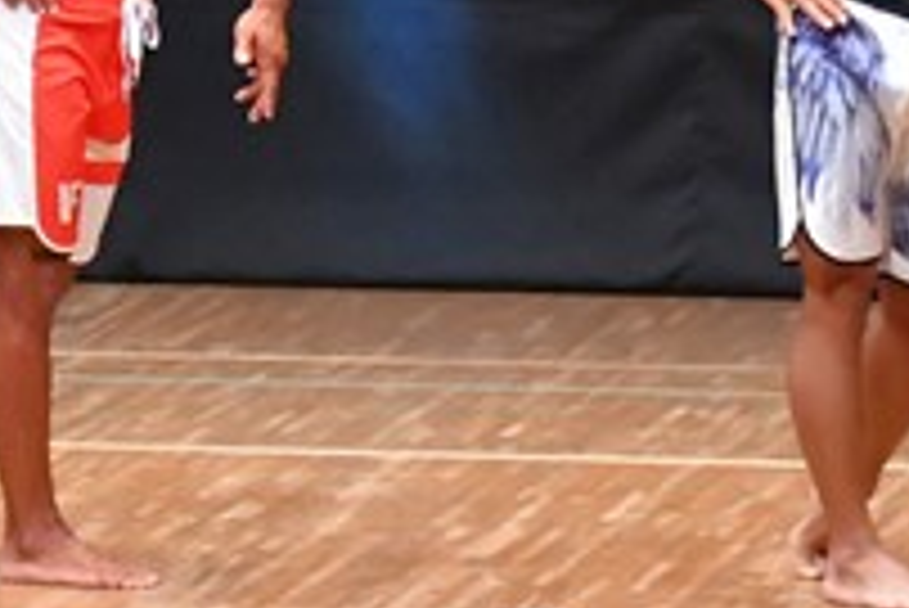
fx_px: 15211
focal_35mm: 602
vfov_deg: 2.3
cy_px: 95
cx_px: -187
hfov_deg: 3.4
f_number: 5.6
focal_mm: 105
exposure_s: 1/400
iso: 8000
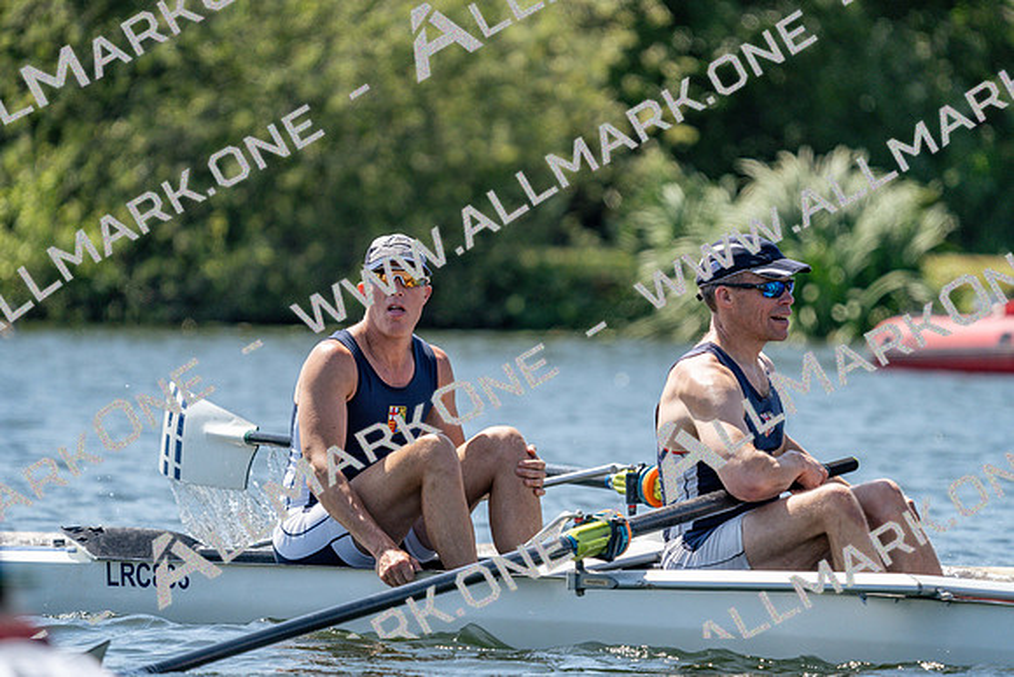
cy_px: 338
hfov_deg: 5.2
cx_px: 507
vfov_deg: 3.5
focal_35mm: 394
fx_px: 11100
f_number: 6.3
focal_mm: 394
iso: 500
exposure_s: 1/2000
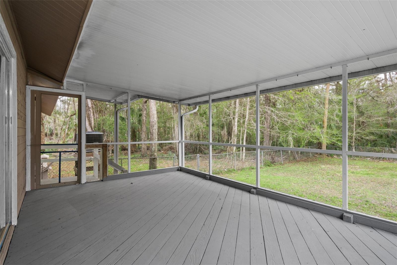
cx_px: 198
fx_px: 187
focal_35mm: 17
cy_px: 132
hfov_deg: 93.3
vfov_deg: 70.4
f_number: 8
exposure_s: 1/2
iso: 320
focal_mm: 17
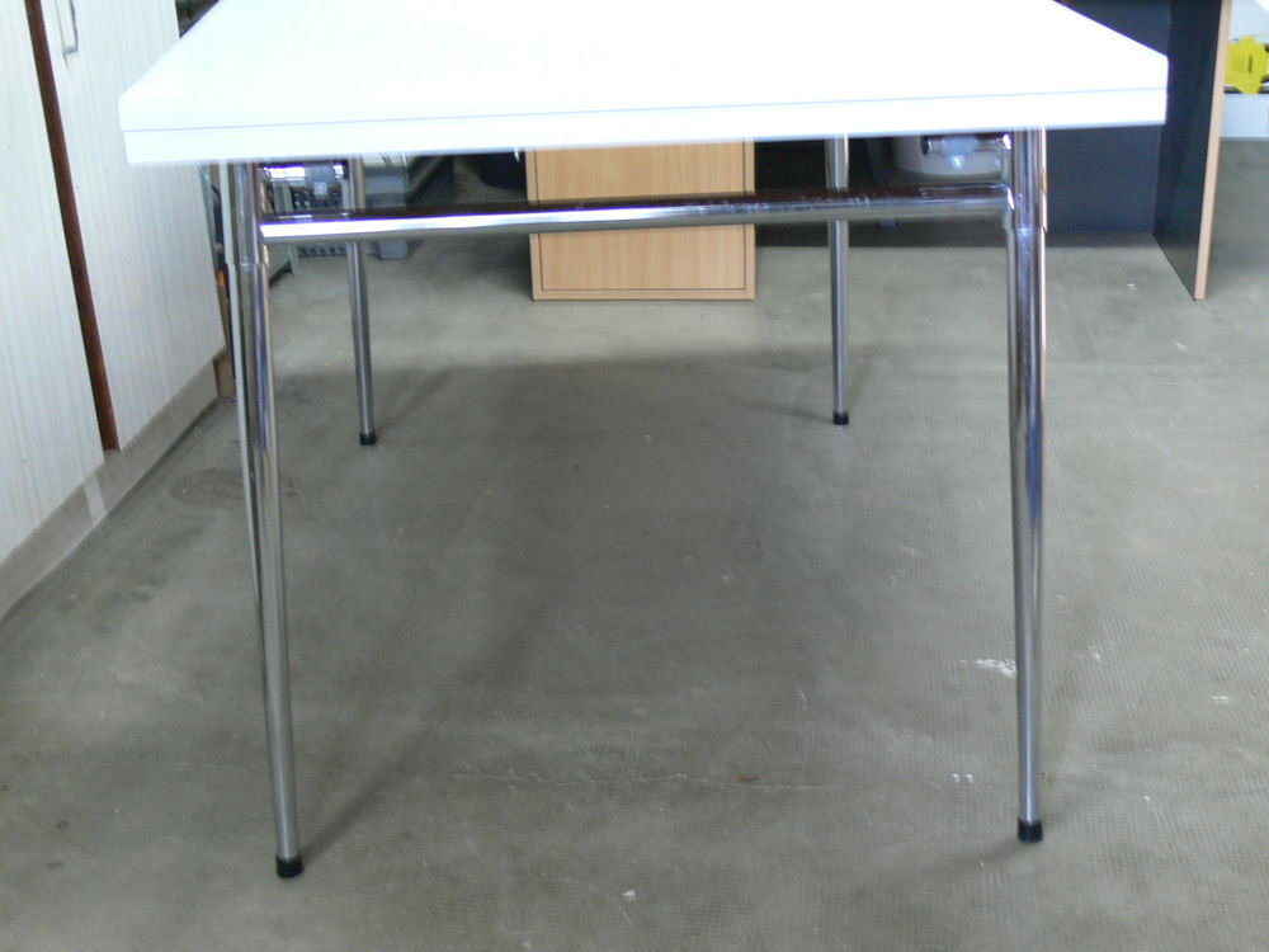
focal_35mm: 49
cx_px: 634
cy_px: 476
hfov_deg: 38.9
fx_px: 1796
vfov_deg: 29.7
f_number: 3.2
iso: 200
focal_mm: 9.7
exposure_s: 1/5
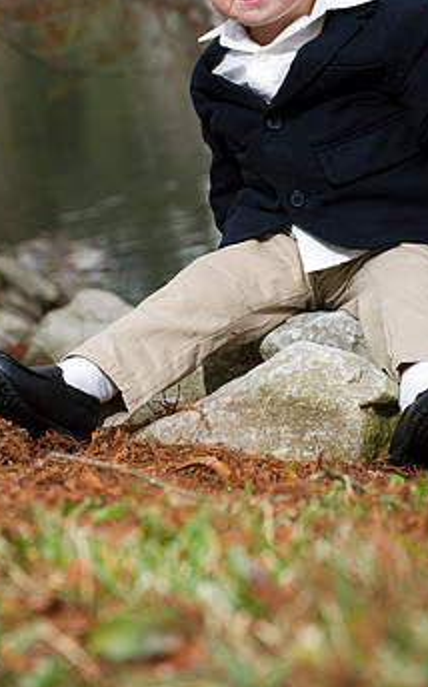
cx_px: 271
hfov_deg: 7.8
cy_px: 240
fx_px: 3121
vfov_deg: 12.5
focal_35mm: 167
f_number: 7.1
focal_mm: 125
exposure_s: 1/250
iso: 640
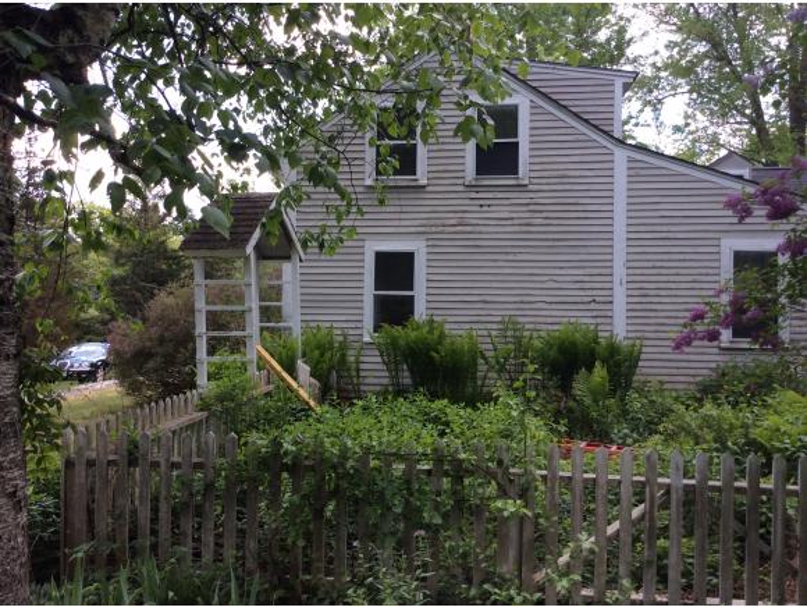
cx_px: 404
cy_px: 304
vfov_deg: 44.2
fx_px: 747
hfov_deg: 56.8
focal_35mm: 32
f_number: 2.4
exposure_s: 1/270
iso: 32
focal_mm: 3.3
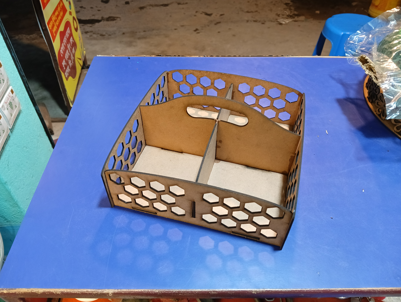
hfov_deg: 67.2
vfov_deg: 53.2
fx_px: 302
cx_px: 200
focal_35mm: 26
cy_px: 151
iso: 640
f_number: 1.8
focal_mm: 4.05
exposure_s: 1/25
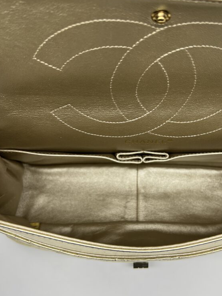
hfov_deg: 39.5
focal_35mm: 36
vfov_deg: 51.4
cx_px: 131
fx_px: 308
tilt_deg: -64.5
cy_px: 150
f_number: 1.5
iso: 32
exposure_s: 1/102
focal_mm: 5.7
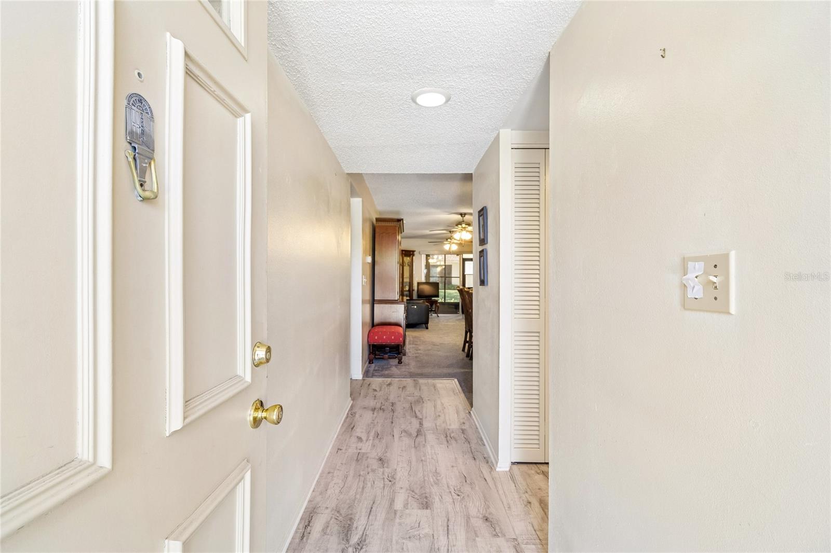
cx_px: 416
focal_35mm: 15
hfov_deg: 100.4
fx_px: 346
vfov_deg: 77.3
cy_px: 276
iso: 100
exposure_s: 1/3.33
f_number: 7.1
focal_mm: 10
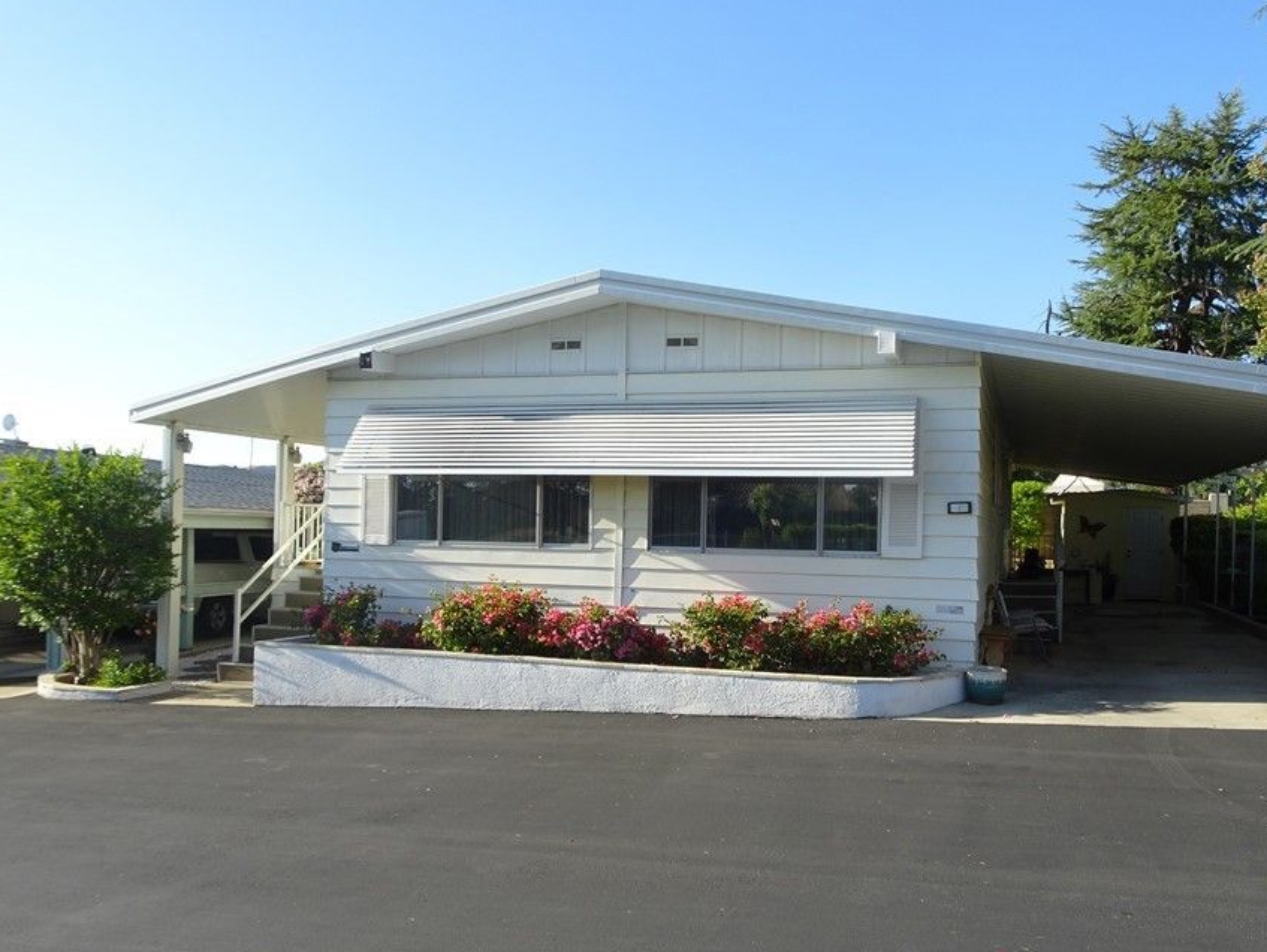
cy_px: 534
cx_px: 679
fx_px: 1062
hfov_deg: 61.6
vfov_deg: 48.2
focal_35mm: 29
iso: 80
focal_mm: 4.1
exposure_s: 1/400
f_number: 3.5
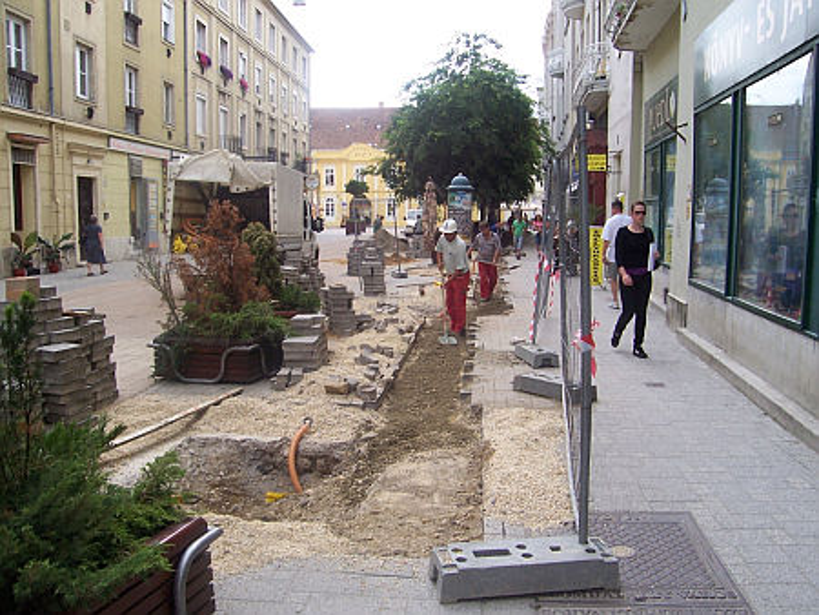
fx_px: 805
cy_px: 308
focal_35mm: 34
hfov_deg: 53.9
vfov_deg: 41.8
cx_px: 410
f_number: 5.6
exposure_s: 1/125
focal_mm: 5.6
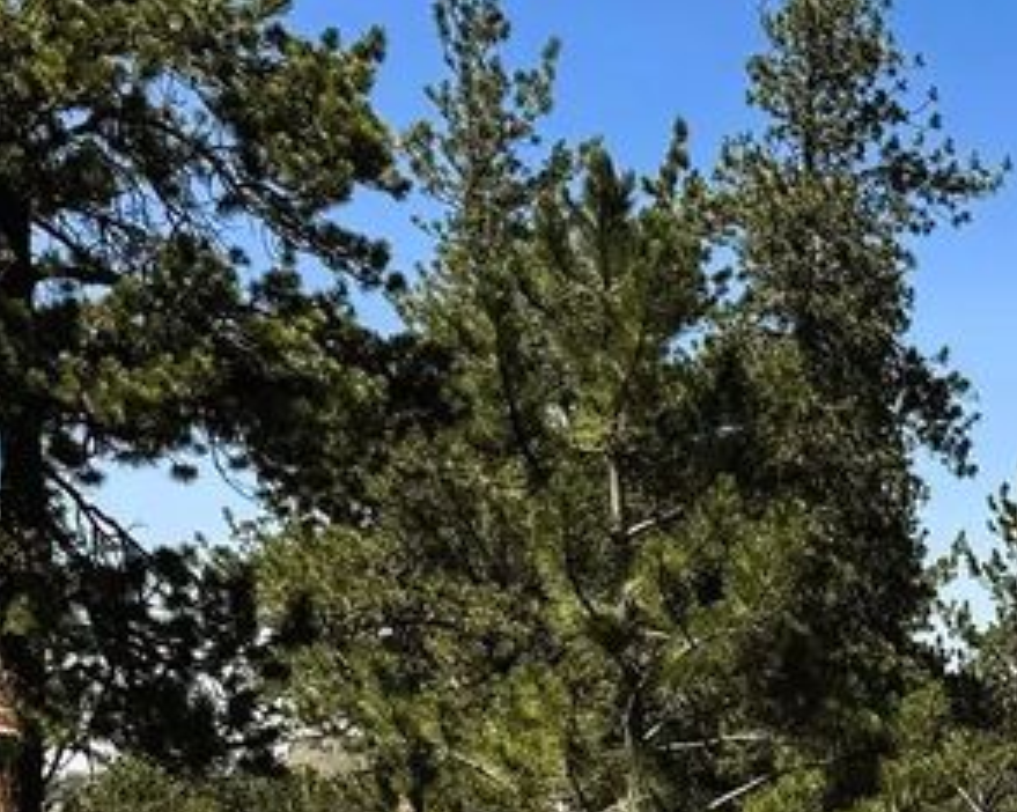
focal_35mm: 82
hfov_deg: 20.8
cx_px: 1381
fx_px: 2466
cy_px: 1107
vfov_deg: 17.4
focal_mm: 6.76
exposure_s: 1/4049
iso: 80
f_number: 1.78
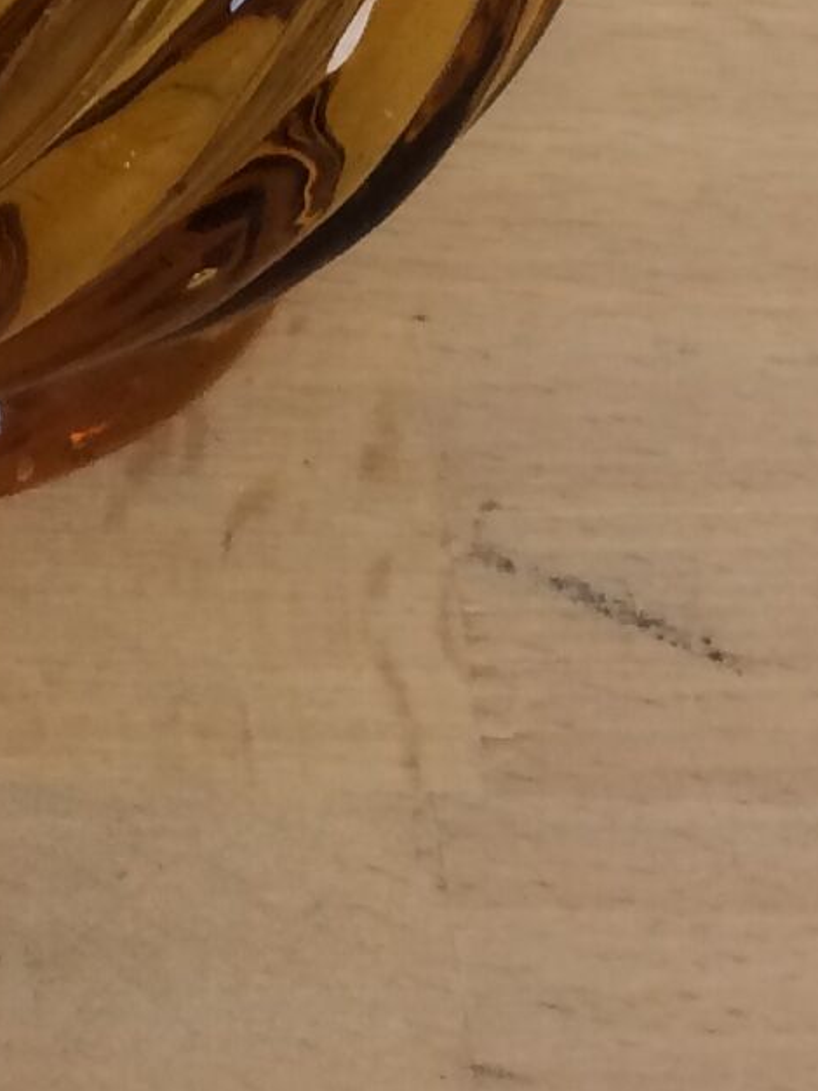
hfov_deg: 9.7
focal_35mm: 151
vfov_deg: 11.4
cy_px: -1272
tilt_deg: -28.8
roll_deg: -1.4
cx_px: -228
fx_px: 4759
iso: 32
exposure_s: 1/33
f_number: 2.2
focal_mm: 4.15
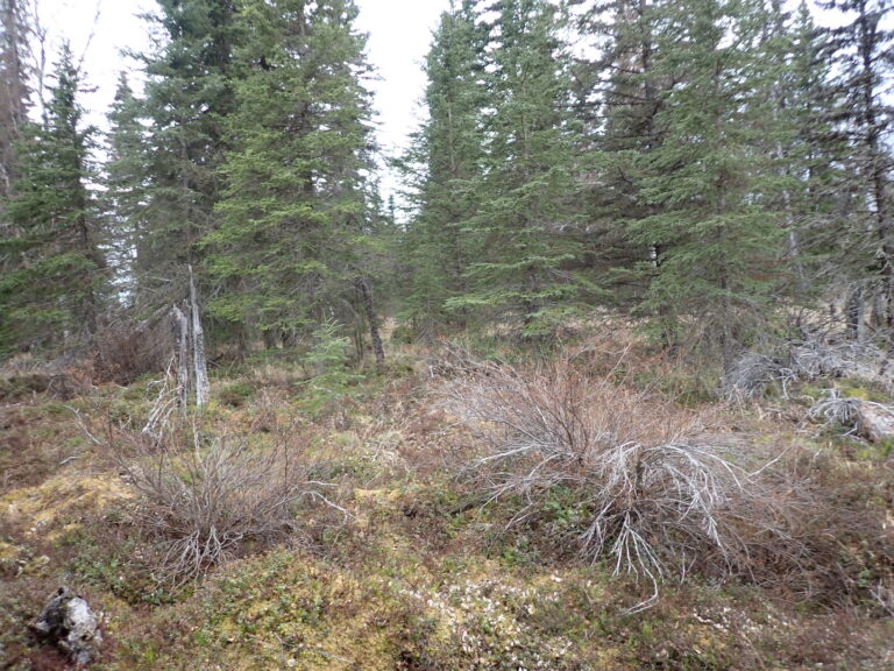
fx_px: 646
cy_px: 336
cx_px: 447
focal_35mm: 25
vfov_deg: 54.9
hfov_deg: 69.4
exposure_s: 1/125
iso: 125
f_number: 2
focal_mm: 4.5
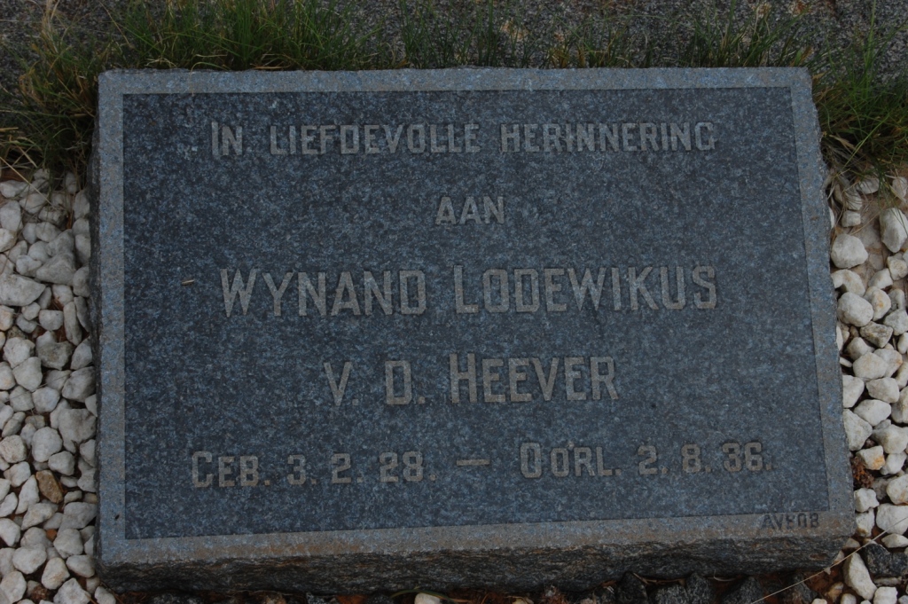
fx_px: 2079
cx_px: 454
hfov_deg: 24.6
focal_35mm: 82
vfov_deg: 16.5
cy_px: 302
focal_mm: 55
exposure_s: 1/100
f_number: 14
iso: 200
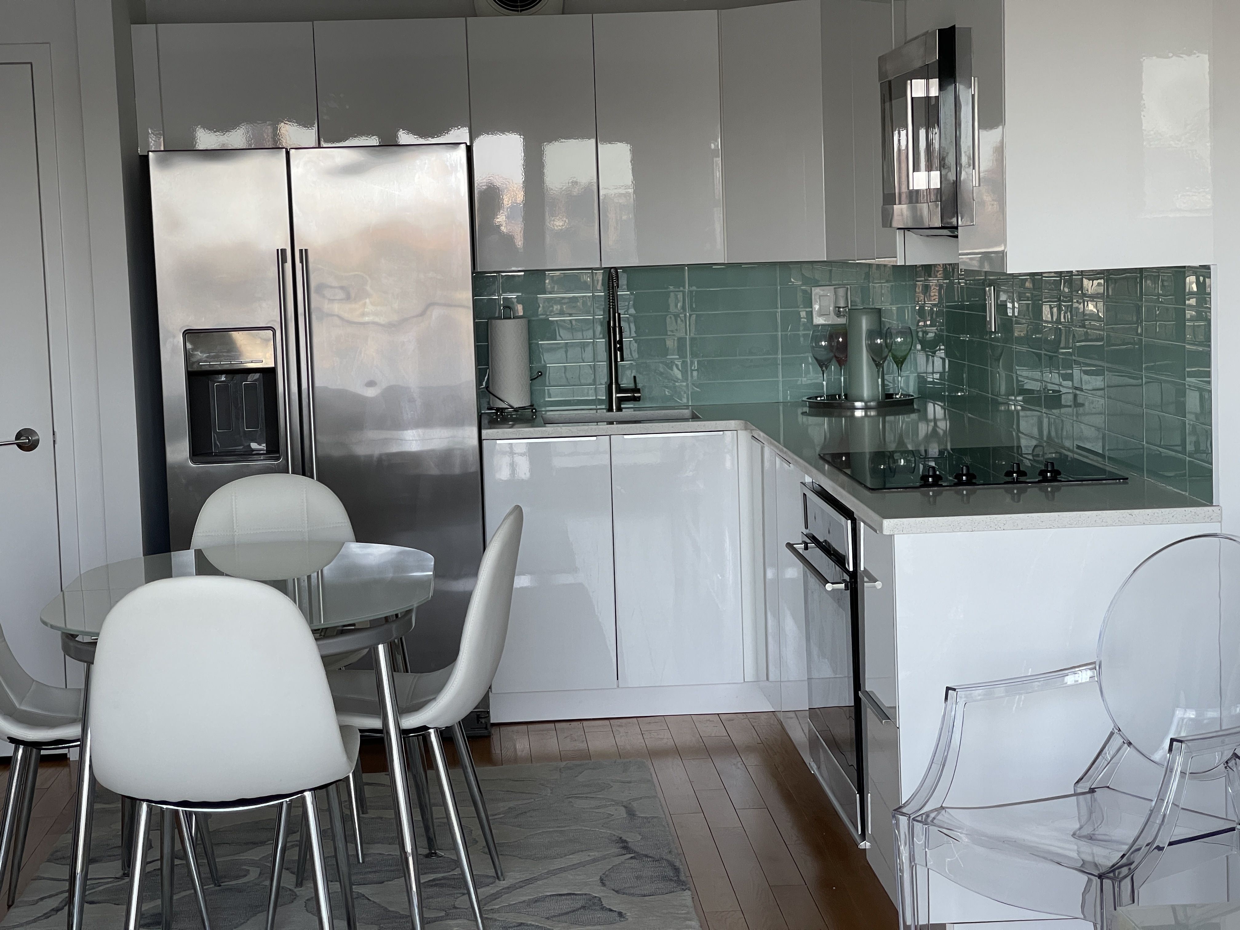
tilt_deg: -4.6
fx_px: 2293
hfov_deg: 30.3
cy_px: 465
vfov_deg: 22.9
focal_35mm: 64
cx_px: 620
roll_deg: +2.0
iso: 125
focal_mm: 7.5
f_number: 2.2
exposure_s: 1/99
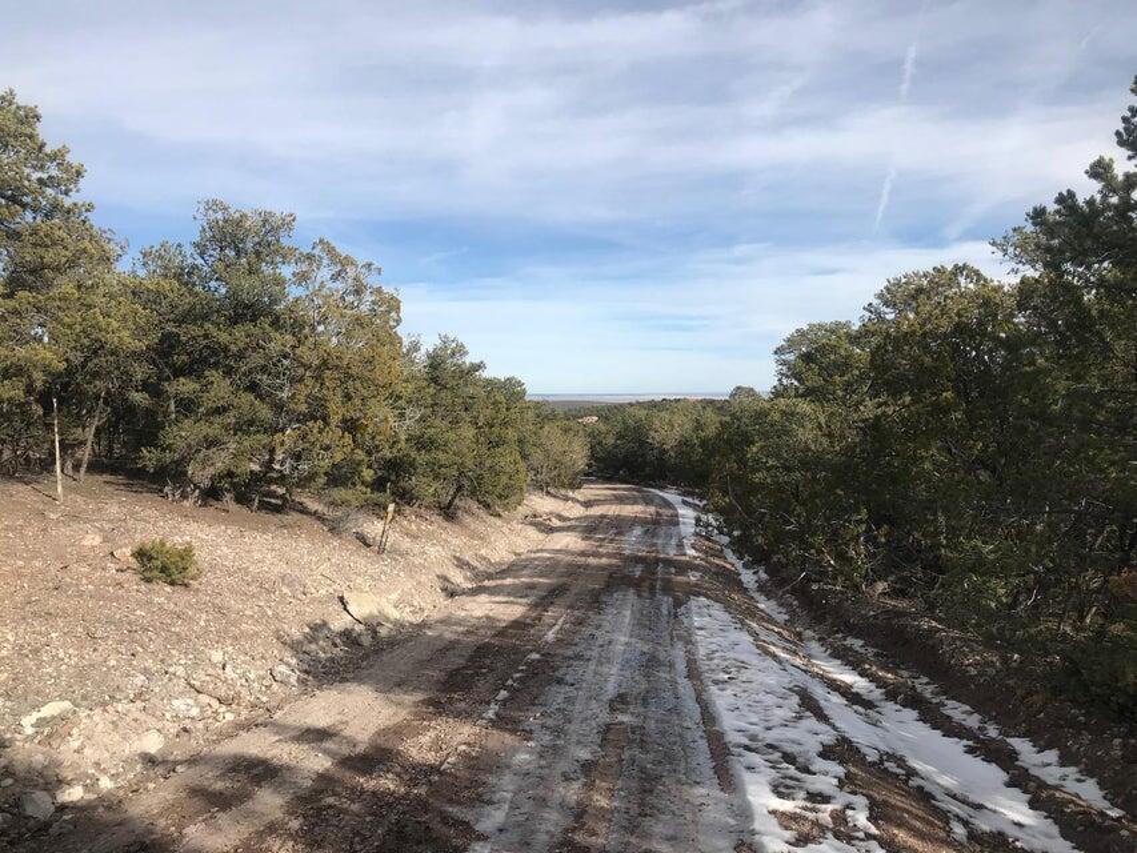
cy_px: 426
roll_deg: -0.1
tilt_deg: -1.2
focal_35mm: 28
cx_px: 568
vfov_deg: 49.8
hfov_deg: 63.4
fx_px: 920
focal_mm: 3.99
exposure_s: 1/2457
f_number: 1.8
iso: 20
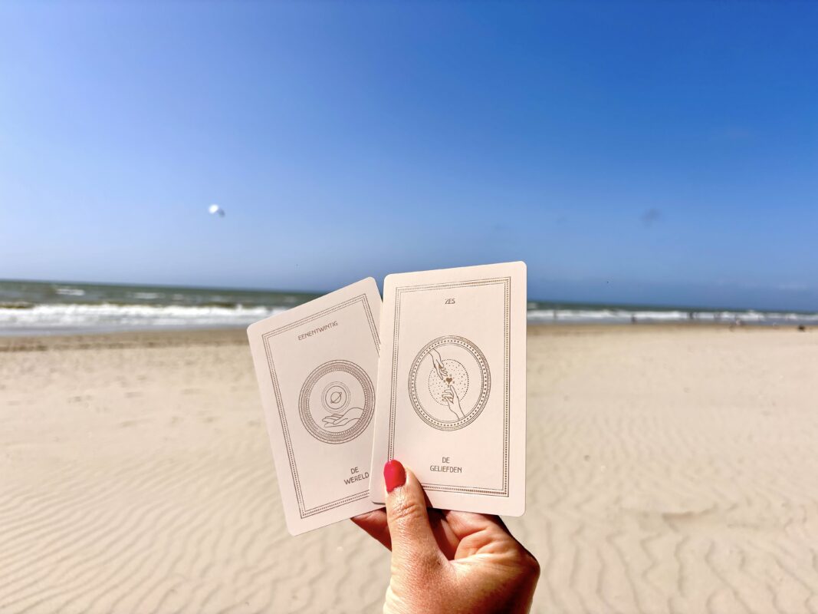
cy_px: 307
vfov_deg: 53.1
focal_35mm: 26
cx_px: 409
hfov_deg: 67.3
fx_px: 614
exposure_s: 1/10989
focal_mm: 5.96
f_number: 1.6
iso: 50
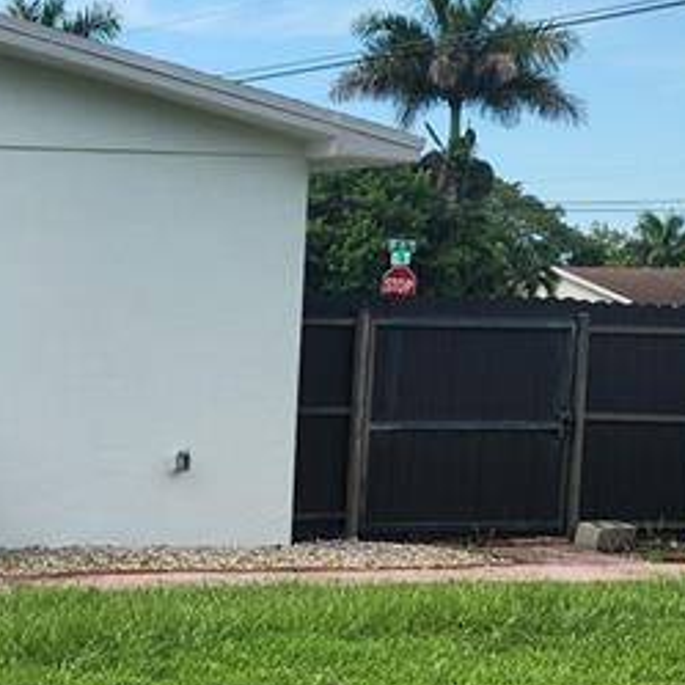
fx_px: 2194
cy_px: 572
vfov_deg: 17.6
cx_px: -371
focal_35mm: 98
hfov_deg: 16.1
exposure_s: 1/1011
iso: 12
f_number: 1.8
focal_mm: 6.4
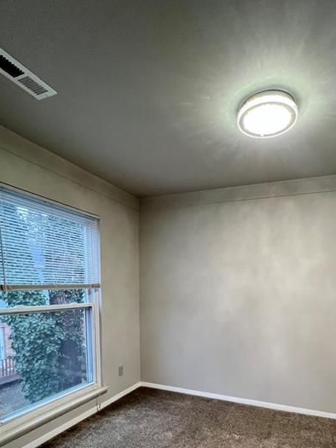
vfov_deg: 80.4
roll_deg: -0.1
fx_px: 246
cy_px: 315
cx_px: 207
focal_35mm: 19
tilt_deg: -5.1
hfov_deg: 67.8
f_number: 1.8
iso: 200
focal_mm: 1.57
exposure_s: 1/60
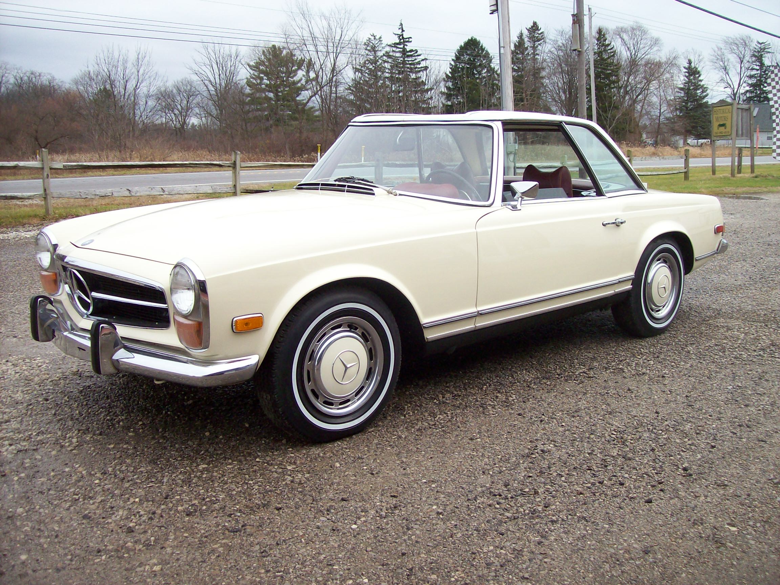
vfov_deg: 39.7
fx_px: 811
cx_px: 390
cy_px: 292
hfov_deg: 51.4
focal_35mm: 36
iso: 80
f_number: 2.7
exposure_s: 1/613
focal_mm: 6
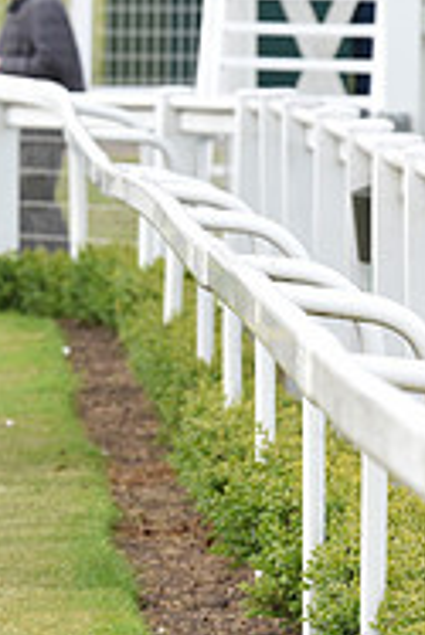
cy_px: 270
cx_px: -476
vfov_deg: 3.9
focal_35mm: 527
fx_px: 9314
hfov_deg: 2.6
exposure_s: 1/400
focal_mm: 170
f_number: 5.6
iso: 1000
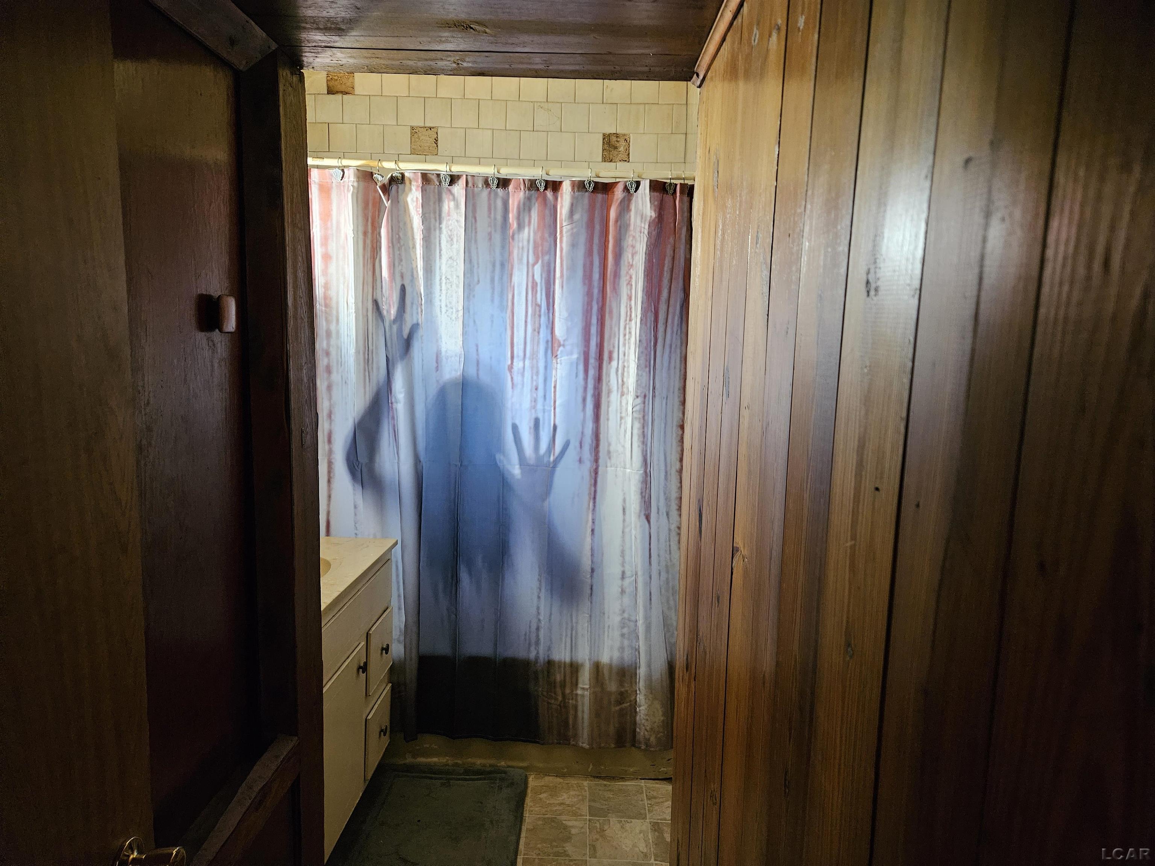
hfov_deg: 73.9
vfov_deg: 58.9
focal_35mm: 23
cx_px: 578
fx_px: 767
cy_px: 433
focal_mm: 5.4
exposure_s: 1/120
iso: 1000
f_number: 1.8
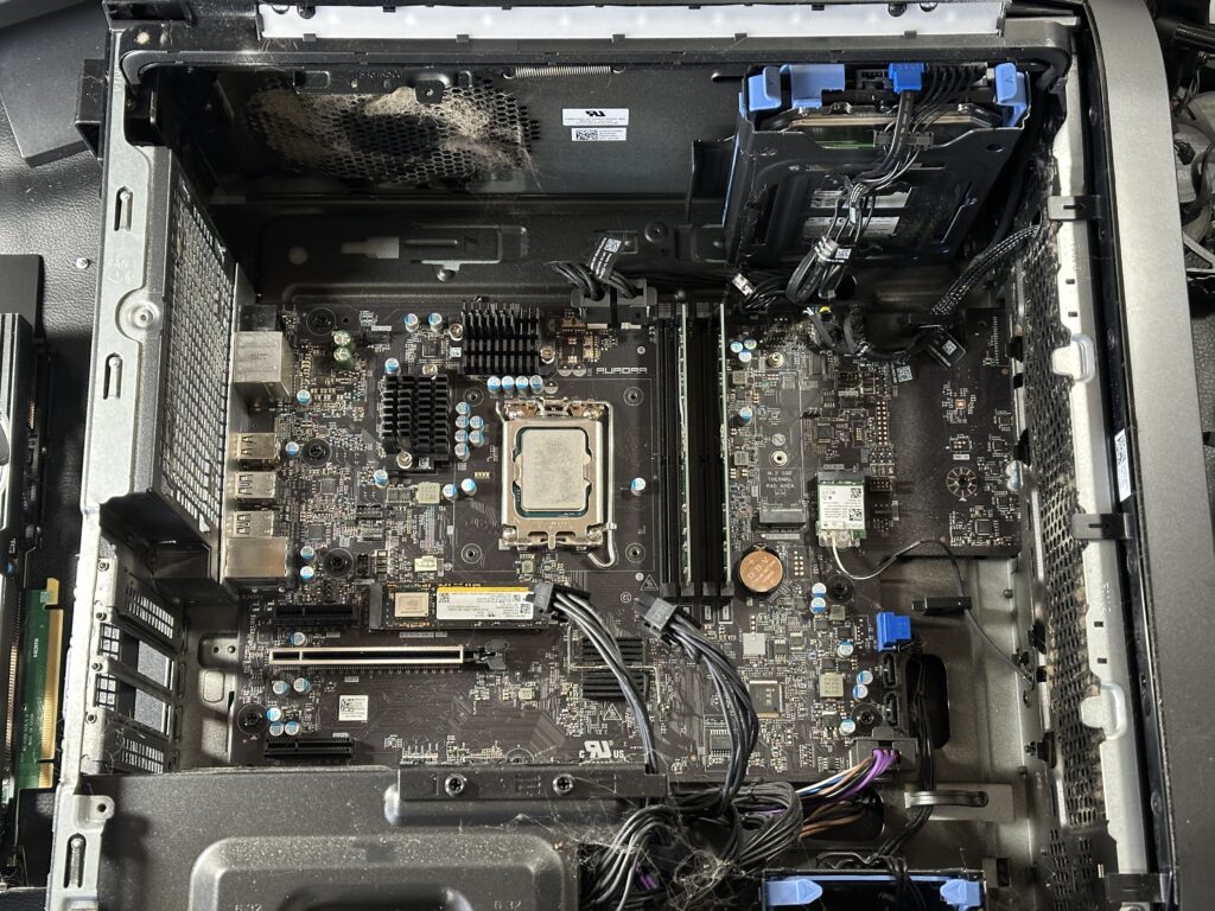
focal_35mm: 48
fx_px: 1685
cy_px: 456
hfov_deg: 39.7
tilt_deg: -74.9
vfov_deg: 30.3
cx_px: 608
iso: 320
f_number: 1.78
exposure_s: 1/33
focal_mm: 6.86
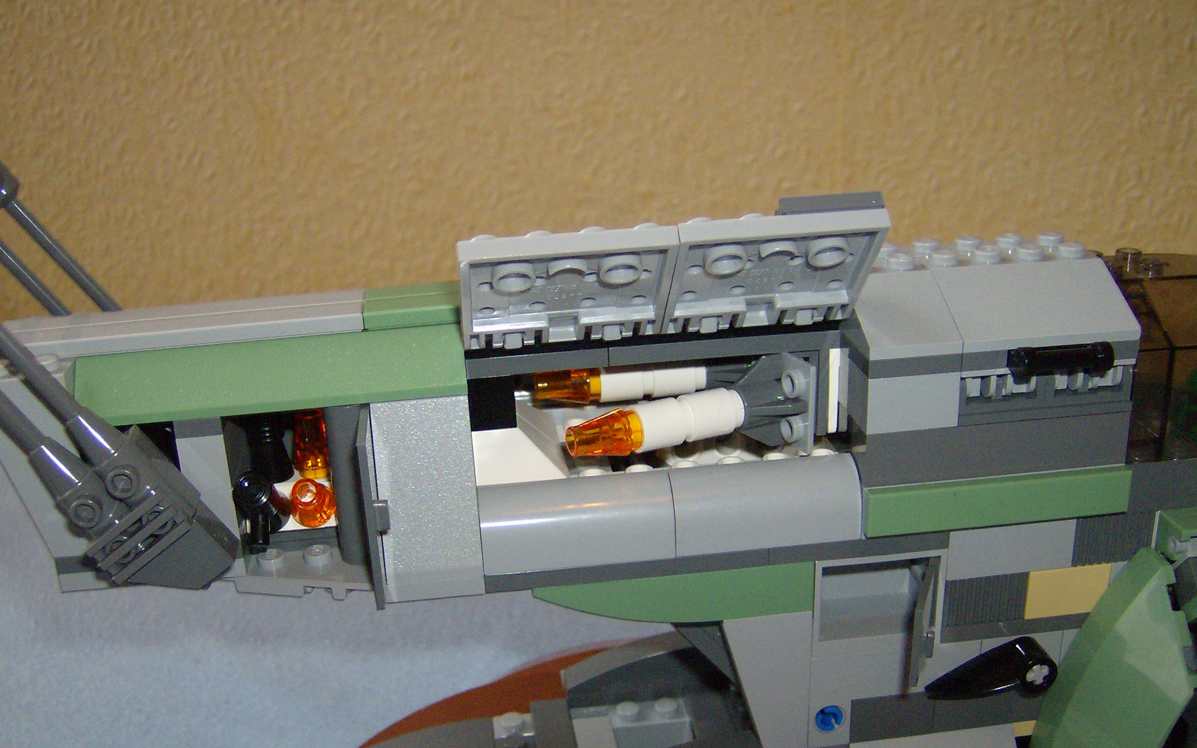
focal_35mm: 39
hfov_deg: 50.4
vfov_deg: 32.7
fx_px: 1272
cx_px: 589
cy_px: 438
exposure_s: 1/60
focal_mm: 6
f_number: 2.8
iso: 200
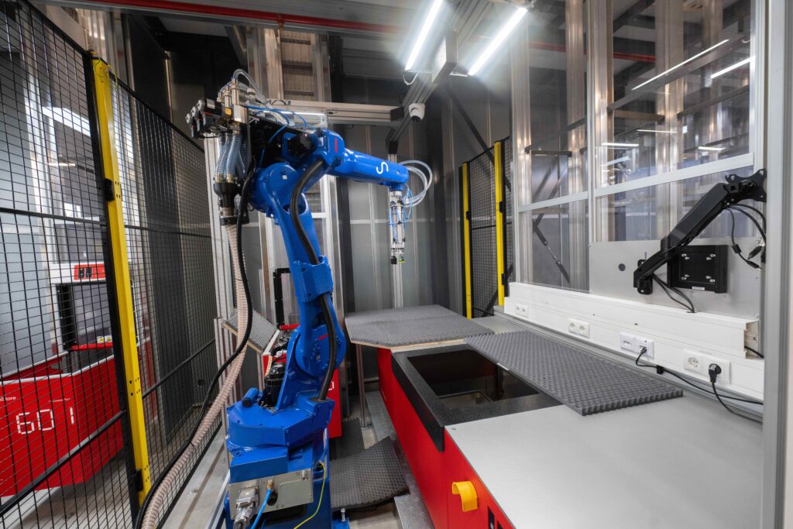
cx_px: 396
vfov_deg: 81.2
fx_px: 308
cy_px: 264
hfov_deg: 104.2
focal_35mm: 14
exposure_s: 1/160
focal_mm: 14
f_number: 4
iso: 1600
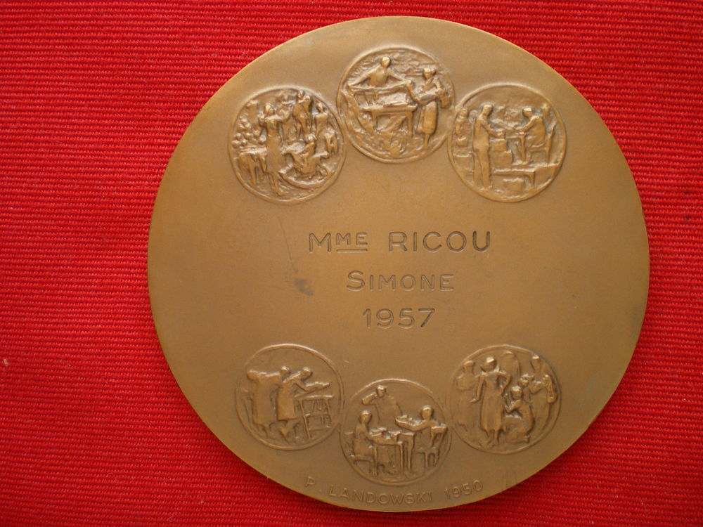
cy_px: 264
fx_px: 772
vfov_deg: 37.7
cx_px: 352
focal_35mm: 38
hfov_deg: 49.0
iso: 80
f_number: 3.1
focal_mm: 6.3
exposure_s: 1/50
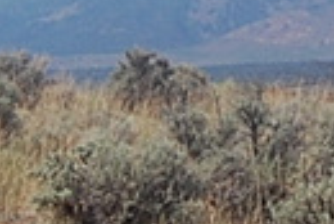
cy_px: -71
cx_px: 342
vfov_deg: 4.8
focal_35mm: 283
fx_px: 2629
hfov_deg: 7.2
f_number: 8
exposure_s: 1/500
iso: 200
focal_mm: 24
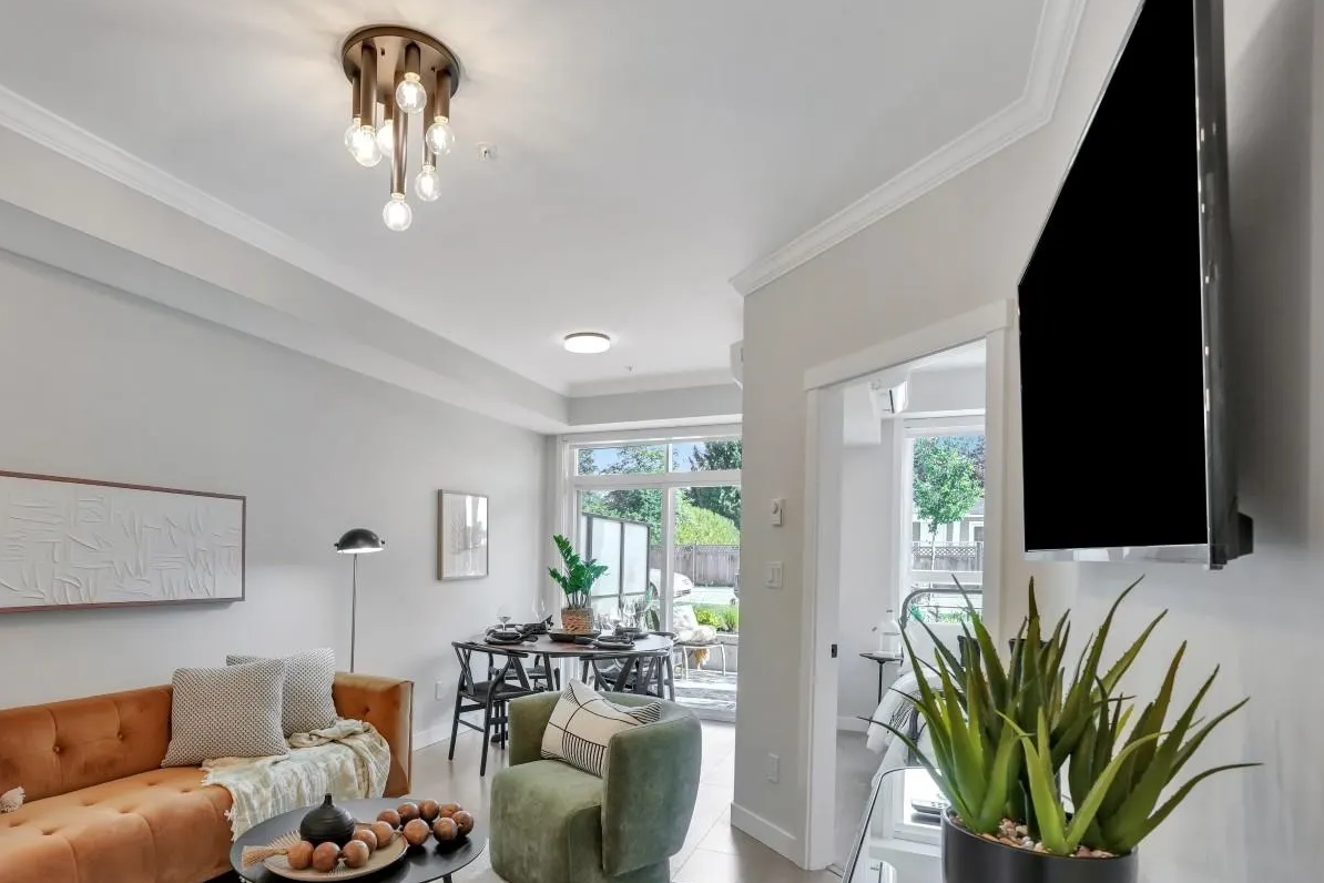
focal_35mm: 20
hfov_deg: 83.1
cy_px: 547
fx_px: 739
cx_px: 560
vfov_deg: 61.0
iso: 400
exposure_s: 1/40
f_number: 8
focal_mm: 14.8
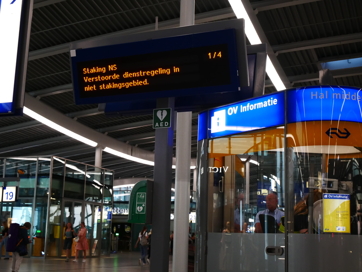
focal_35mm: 56
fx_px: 586
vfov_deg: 26.1
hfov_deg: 34.3
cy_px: 136
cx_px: 181
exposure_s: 1/60
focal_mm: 28
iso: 2500
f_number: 5.4
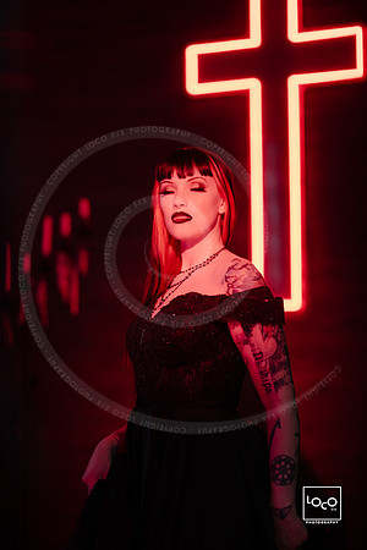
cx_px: 184
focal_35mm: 85
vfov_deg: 23.9
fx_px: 1300
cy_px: 275
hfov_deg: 16.1
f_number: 1.2
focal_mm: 85
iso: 320
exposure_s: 1/320
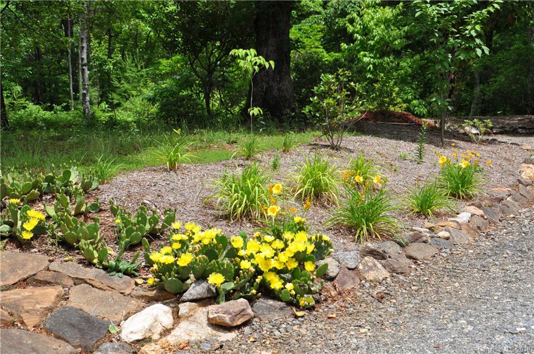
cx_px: 267
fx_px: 933
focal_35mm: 63
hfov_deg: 31.9
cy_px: 177
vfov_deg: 21.5
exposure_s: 1/400
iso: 200
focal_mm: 42
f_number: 10
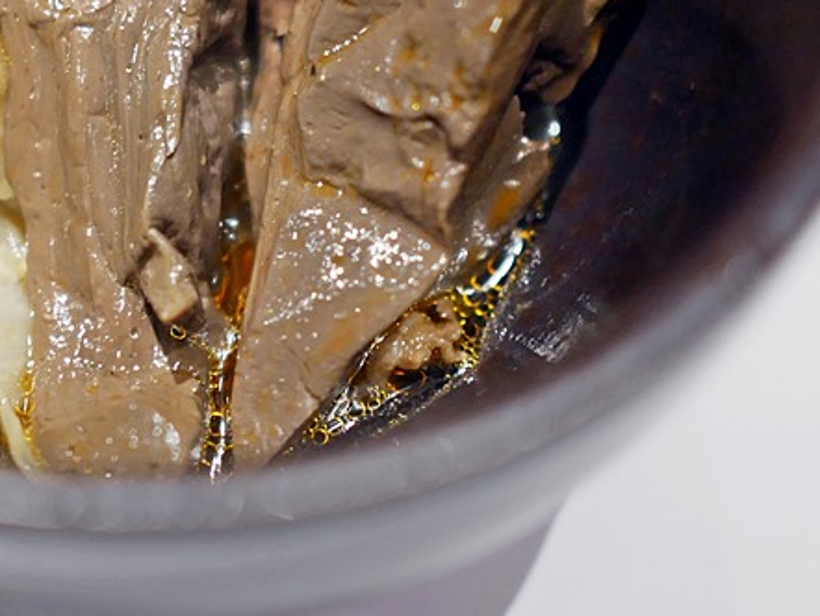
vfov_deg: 12.9
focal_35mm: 113
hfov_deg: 17.2
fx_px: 2678
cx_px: 134
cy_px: -8
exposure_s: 1/60
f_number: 1.8
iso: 320
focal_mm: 25
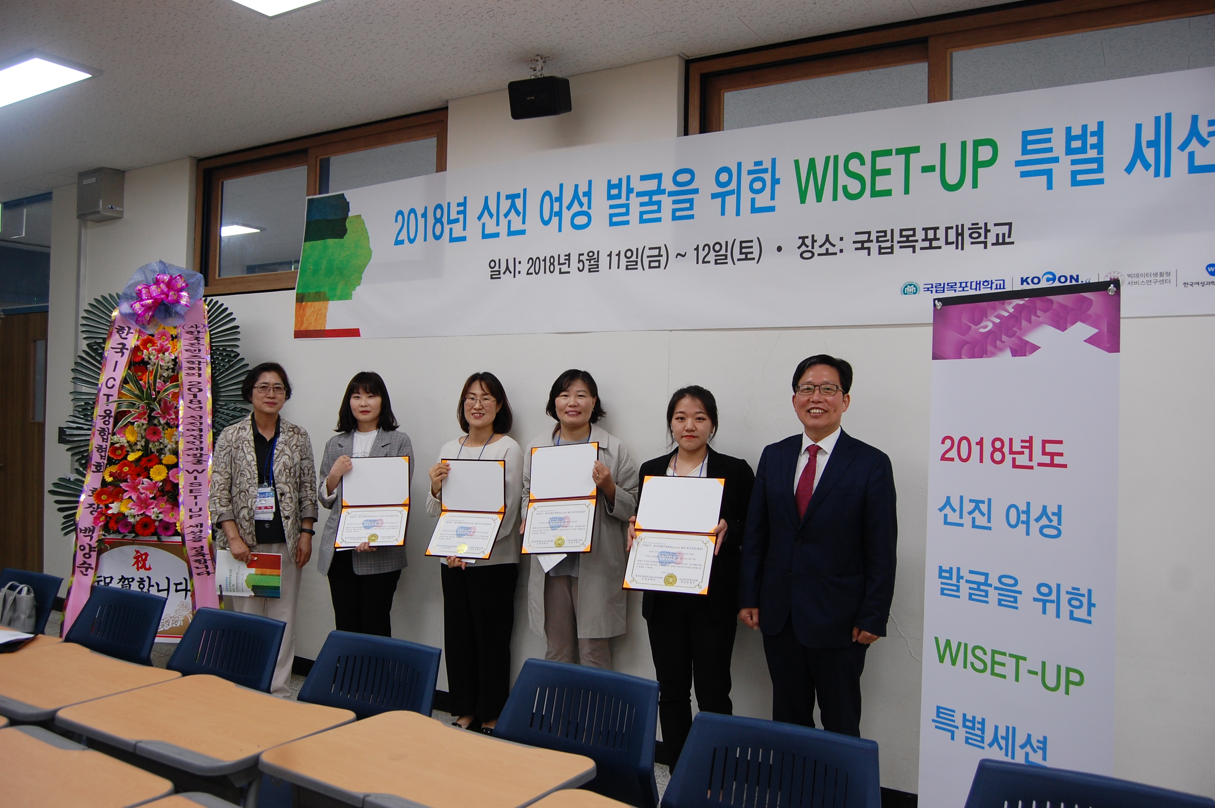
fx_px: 910
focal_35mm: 27
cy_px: 404
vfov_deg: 47.8
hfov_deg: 67.4
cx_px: 608
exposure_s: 1/80
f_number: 4.5
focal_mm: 18
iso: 400
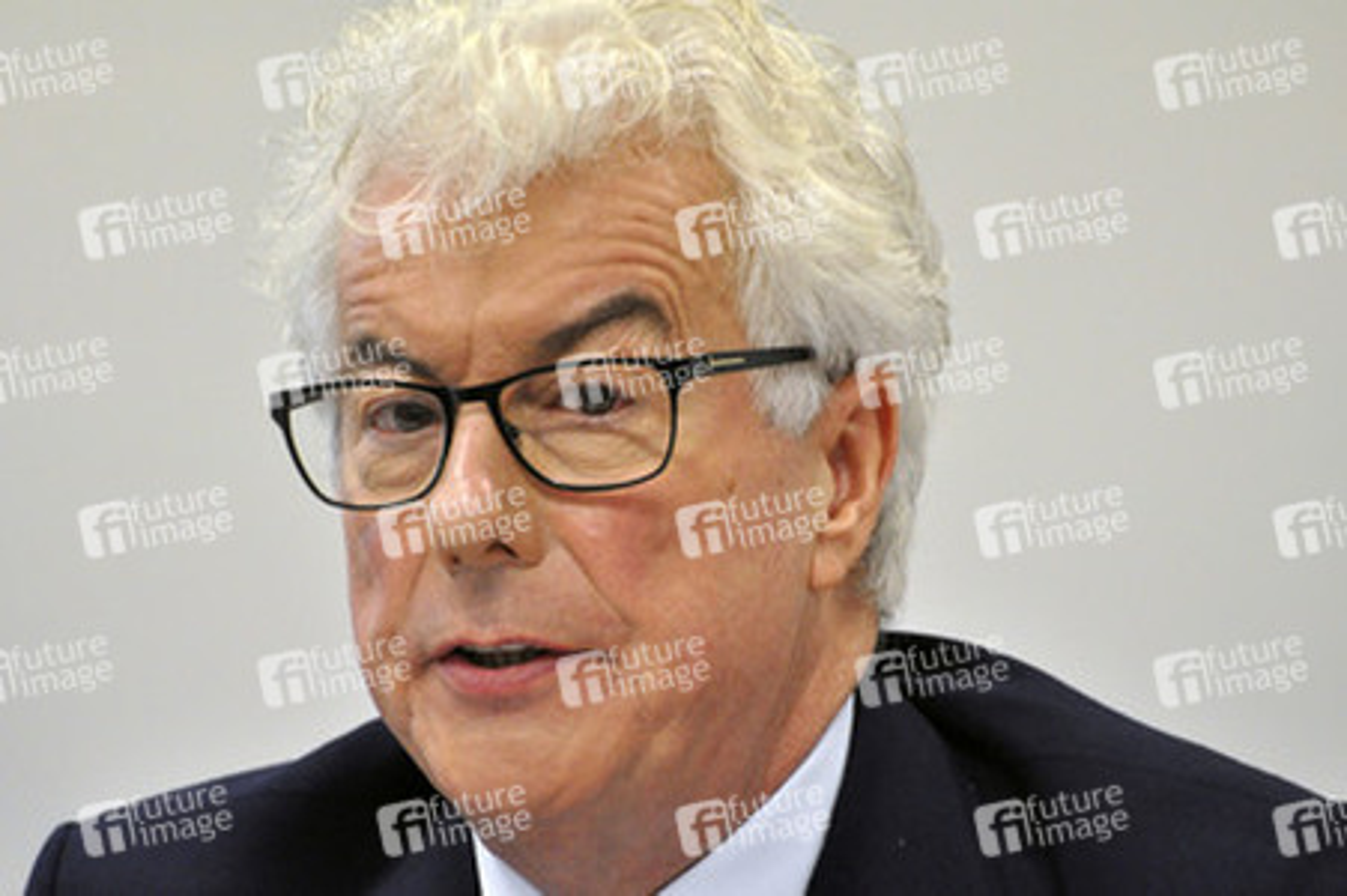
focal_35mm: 450
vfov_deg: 3.1
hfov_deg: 4.6
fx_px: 16825
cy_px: 448
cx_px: 674
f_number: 5.6
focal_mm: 300
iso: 2500
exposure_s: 1/60
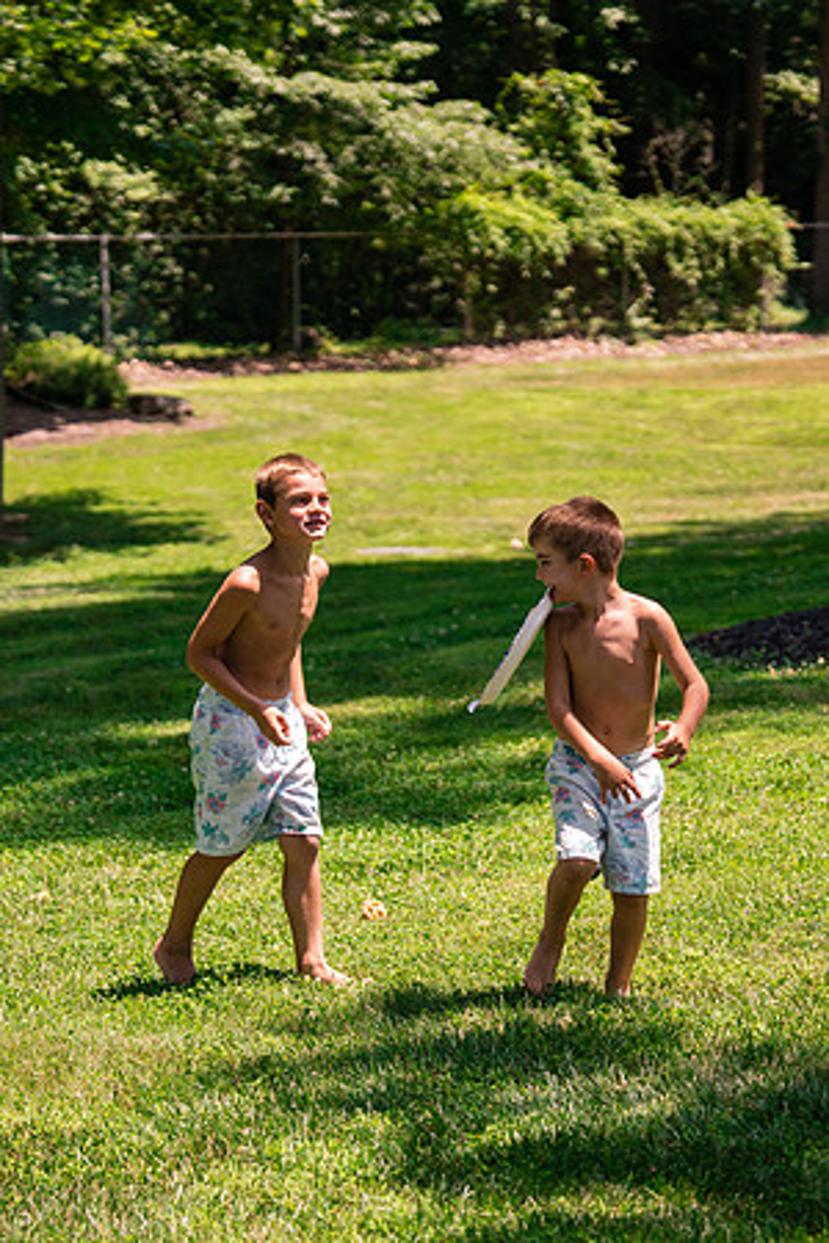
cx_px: 530
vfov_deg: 19.5
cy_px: 622
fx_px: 3627
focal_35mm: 105
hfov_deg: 13.0
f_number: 2.8
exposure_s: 1/8000
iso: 400
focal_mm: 70
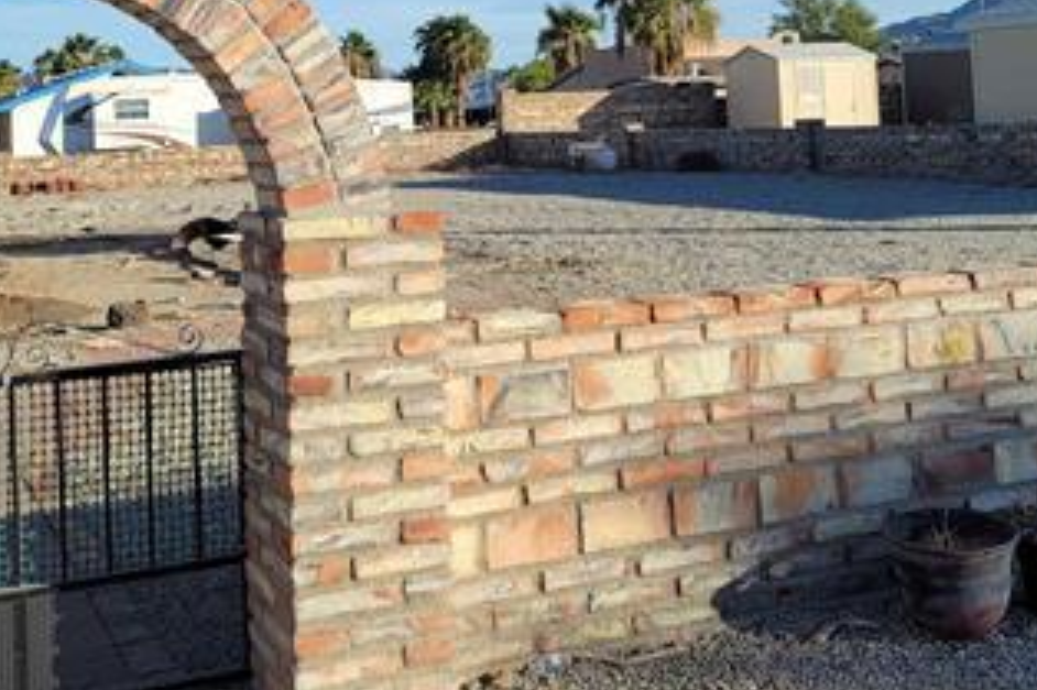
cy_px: 7
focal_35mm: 53
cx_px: 456
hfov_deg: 37.5
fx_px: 1526
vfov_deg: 24.4
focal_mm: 7
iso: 20
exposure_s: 1/809
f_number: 1.8
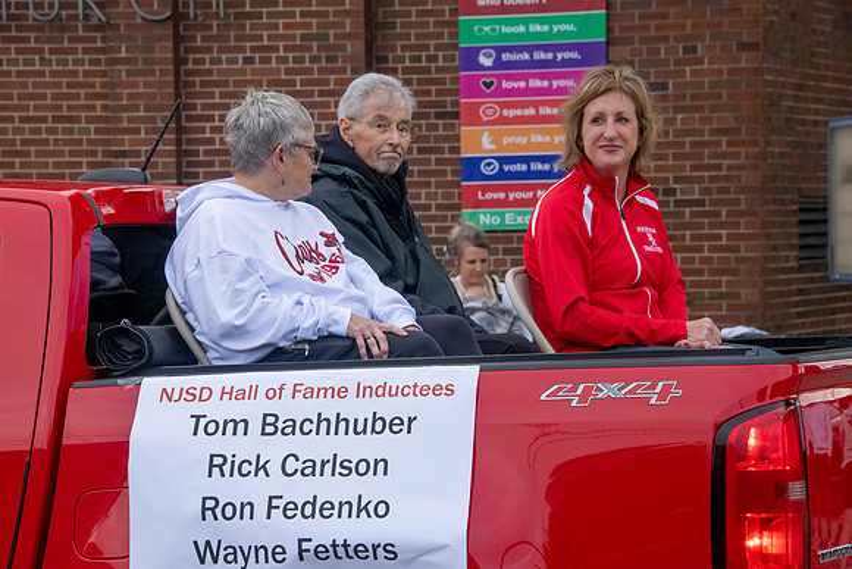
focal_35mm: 160
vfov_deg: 8.6
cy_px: 284
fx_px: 3787
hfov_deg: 12.8
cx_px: 426
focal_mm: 160
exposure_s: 1/640
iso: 3200
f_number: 11
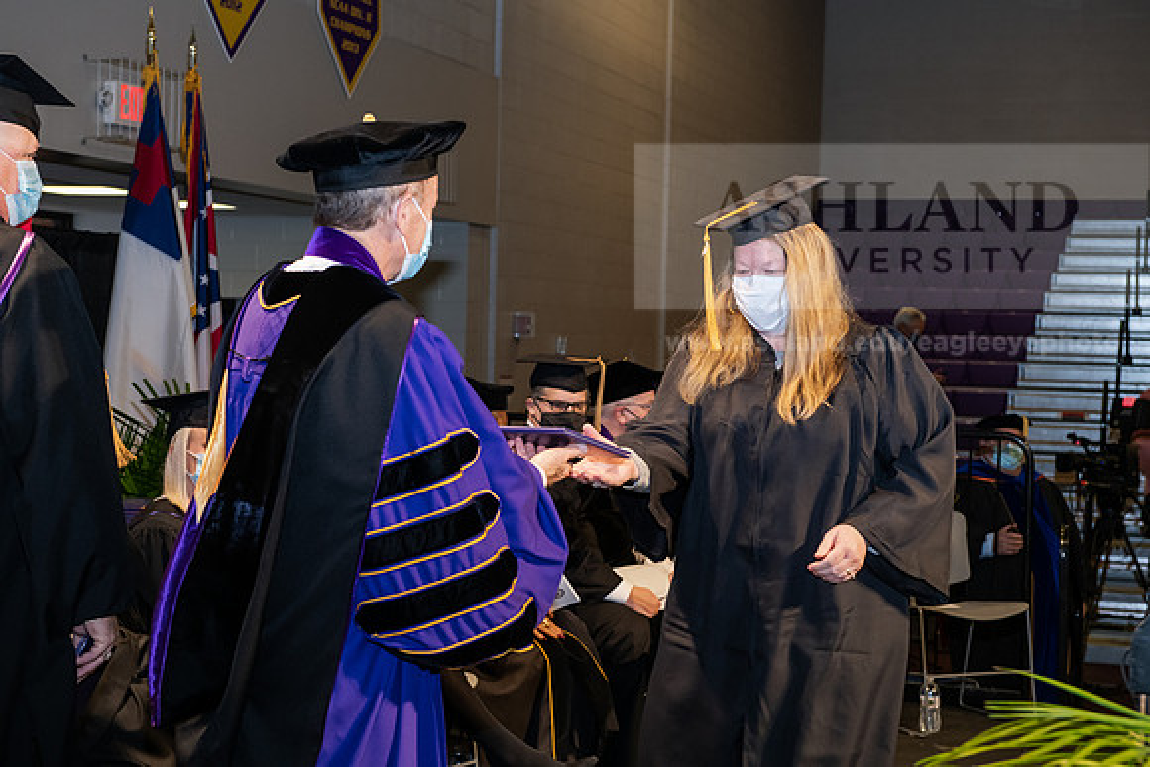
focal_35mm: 62
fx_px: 1981
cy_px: 384
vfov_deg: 21.9
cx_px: 575
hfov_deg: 32.4
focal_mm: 62
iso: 1600
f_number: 6.3
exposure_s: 1/200
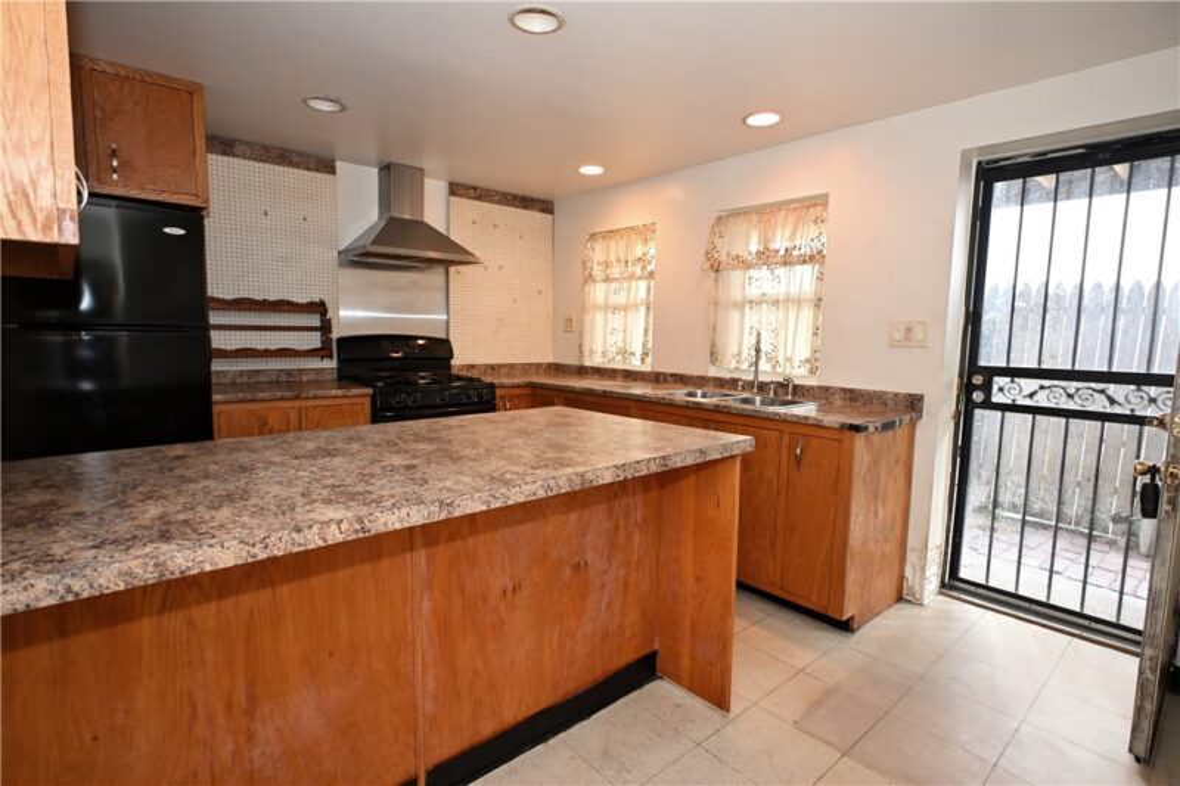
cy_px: 393
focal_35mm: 18
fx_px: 590
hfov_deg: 90.0
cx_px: 590
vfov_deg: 67.4
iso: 1000
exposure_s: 1/60
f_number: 4
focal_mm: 12
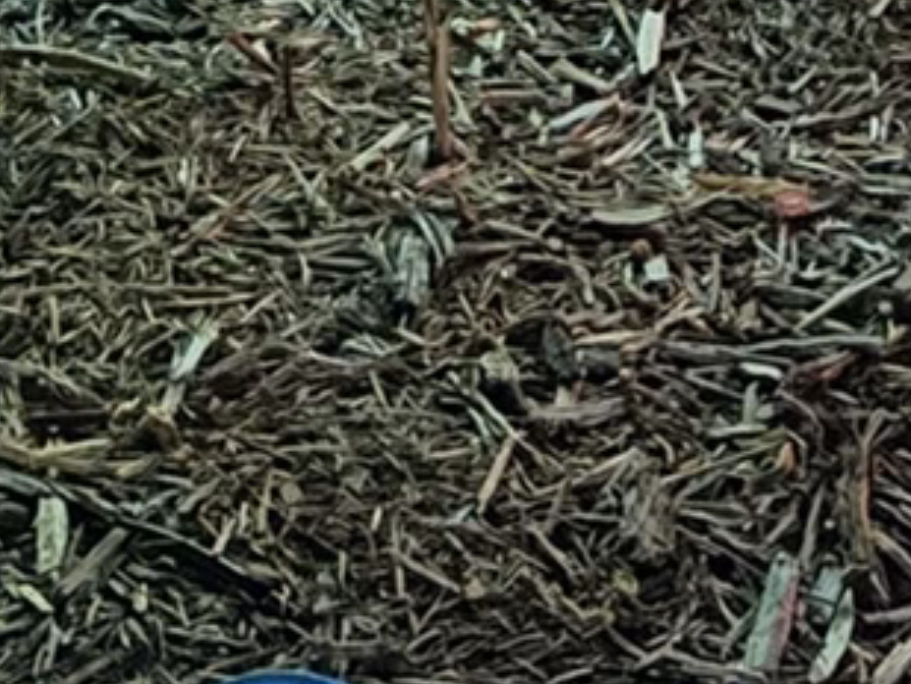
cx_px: 619
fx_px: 4186
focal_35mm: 159
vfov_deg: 7.9
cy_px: -1459
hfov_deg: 12.4
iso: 640
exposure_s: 1/60
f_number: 1.78
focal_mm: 6.76
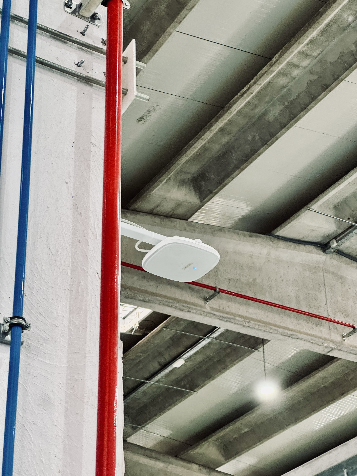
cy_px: 238
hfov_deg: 19.1
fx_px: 1059
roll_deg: +2.4
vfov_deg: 25.3
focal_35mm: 77
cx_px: 178
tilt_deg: +31.8
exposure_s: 1/50
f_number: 2.8
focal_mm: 9
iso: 160
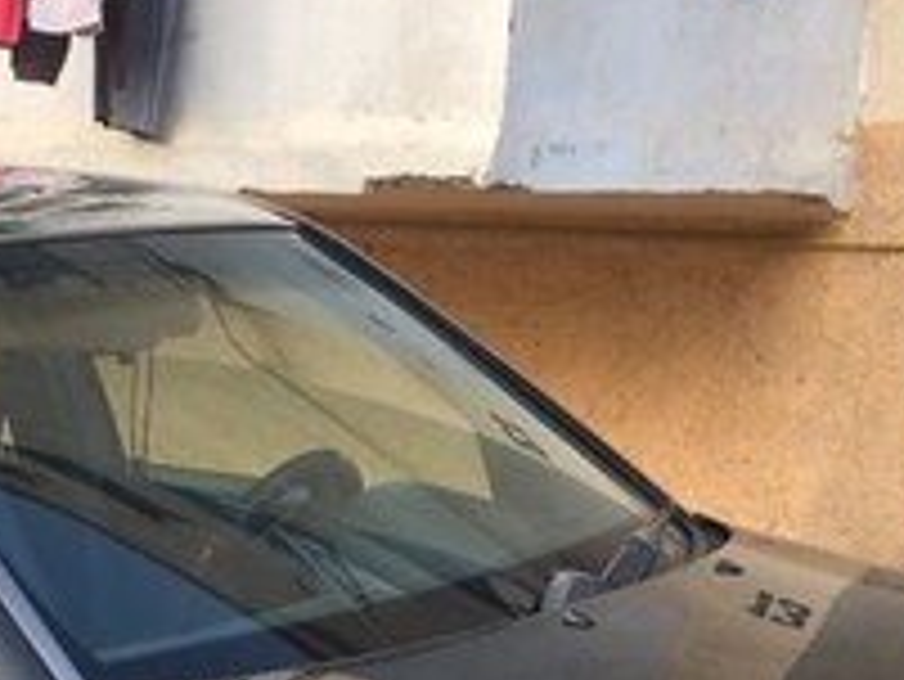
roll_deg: +0.4
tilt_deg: -18.3
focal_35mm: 95
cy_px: 984
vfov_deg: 14.6
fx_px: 2482
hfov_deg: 19.8
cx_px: -63
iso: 32
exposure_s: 1/129
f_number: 2.2
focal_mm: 4.15
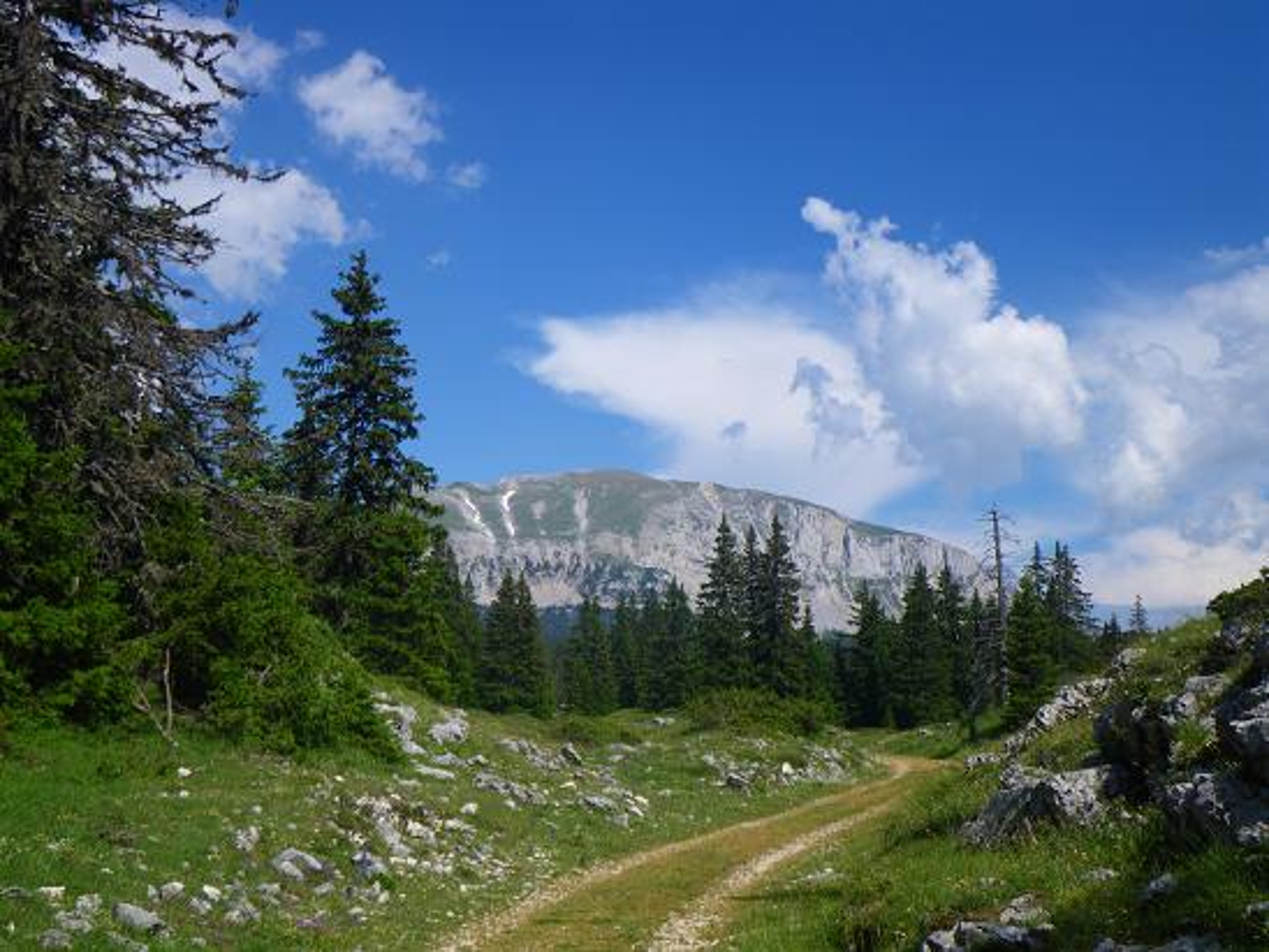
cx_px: 634
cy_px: 476
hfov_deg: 44.8
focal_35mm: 42
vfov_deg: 34.3
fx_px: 1540
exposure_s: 1/500
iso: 50
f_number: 4.2
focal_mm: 7.5
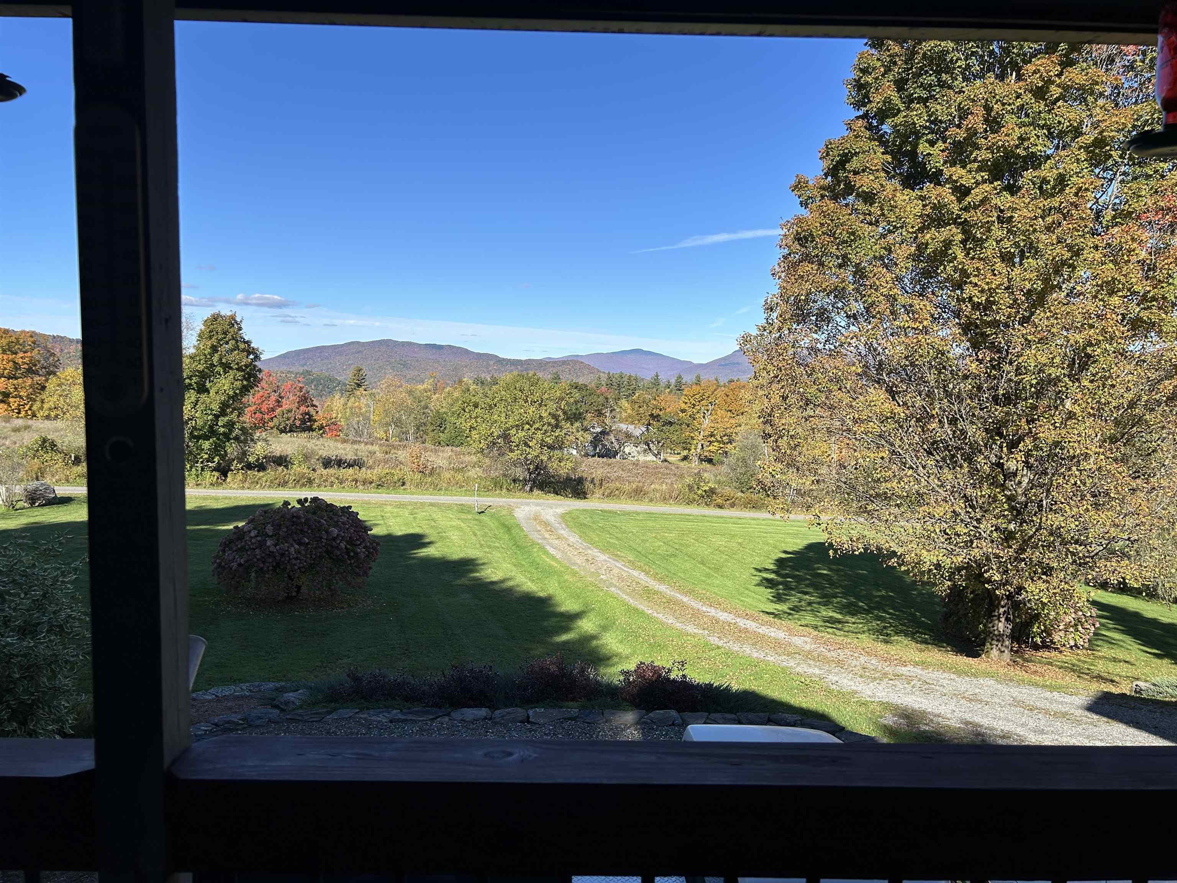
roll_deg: -0.8
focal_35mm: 26
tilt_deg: -4.8
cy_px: 442
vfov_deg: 53.1
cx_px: 588
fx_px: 884
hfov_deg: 67.3
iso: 50
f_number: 1.5
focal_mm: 5.7
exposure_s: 1/3460
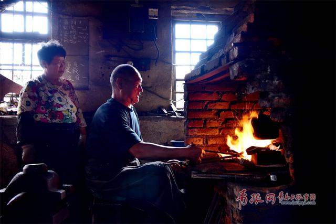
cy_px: 112
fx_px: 317
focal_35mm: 34
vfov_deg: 38.9
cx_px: 168
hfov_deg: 55.8
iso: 1600
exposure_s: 1/80
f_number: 4.5
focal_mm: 34
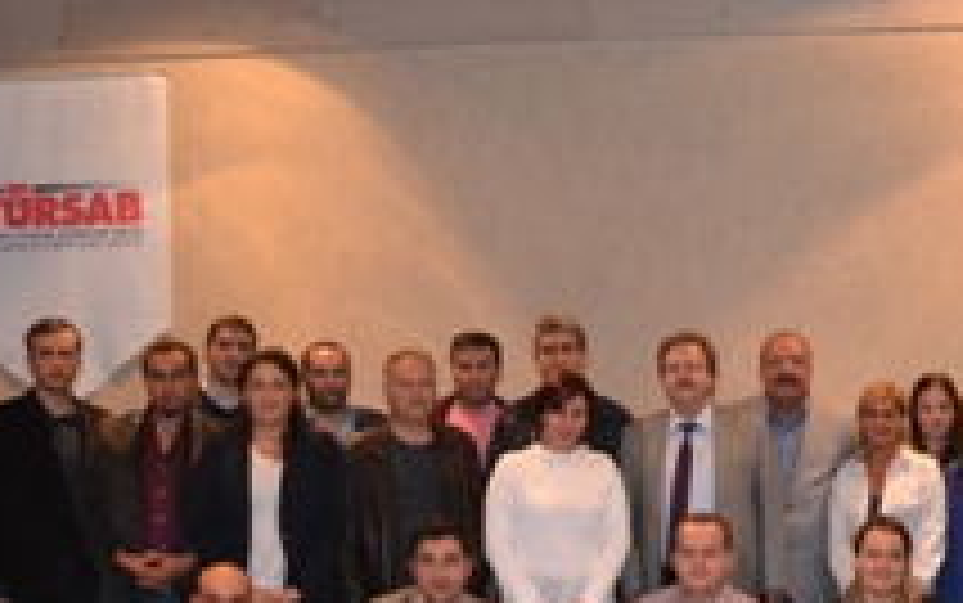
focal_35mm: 64
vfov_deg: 20.2
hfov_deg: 31.5
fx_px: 1681
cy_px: 457
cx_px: 706
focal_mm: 20
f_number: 3.8
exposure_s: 1/60
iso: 3200
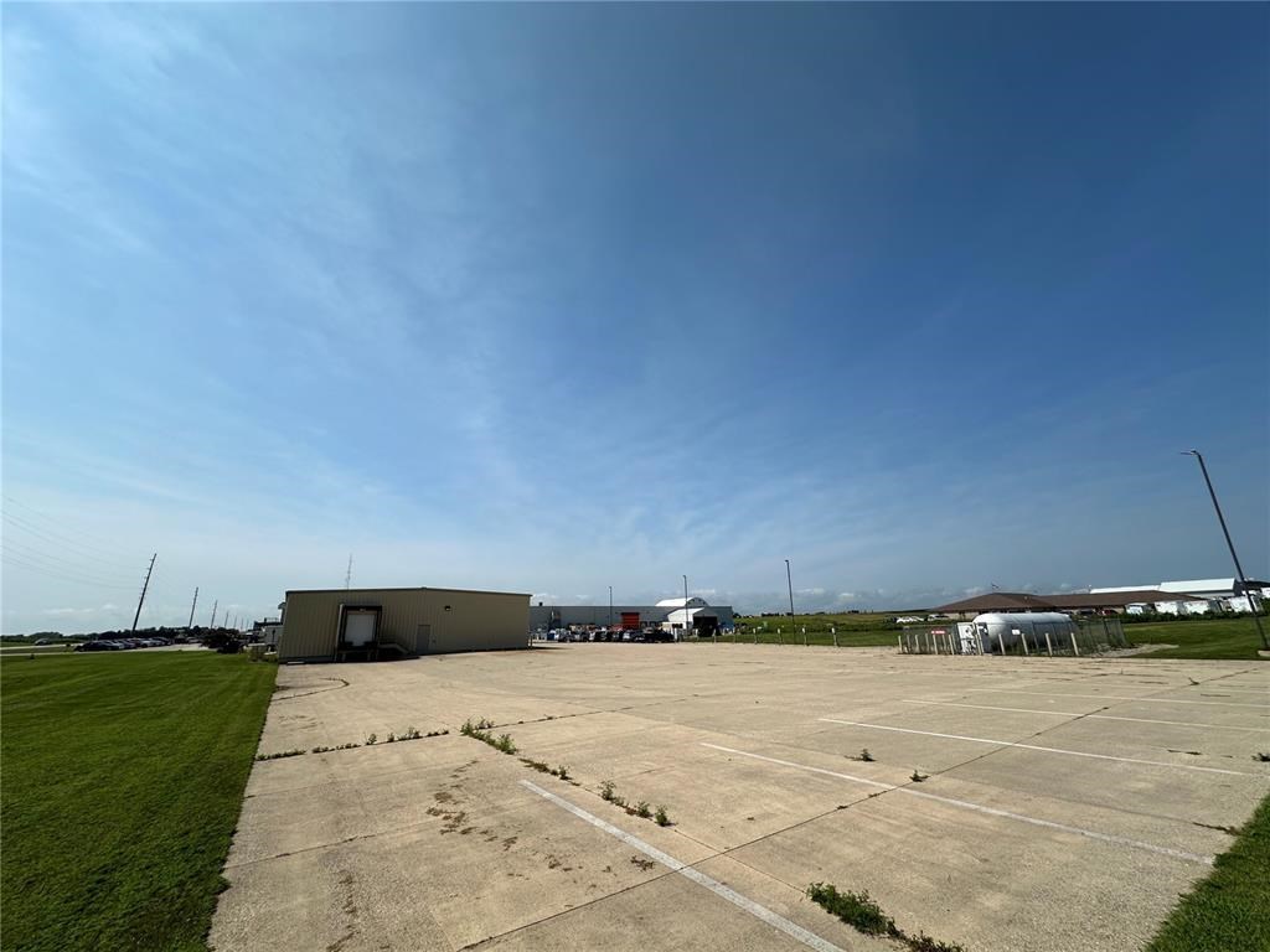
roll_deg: +0.5
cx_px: 635
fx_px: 514
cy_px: 476
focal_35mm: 14
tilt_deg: +15.8
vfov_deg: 85.7
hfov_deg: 102.1
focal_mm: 2.22
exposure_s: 1/4831
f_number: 2.2
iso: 50
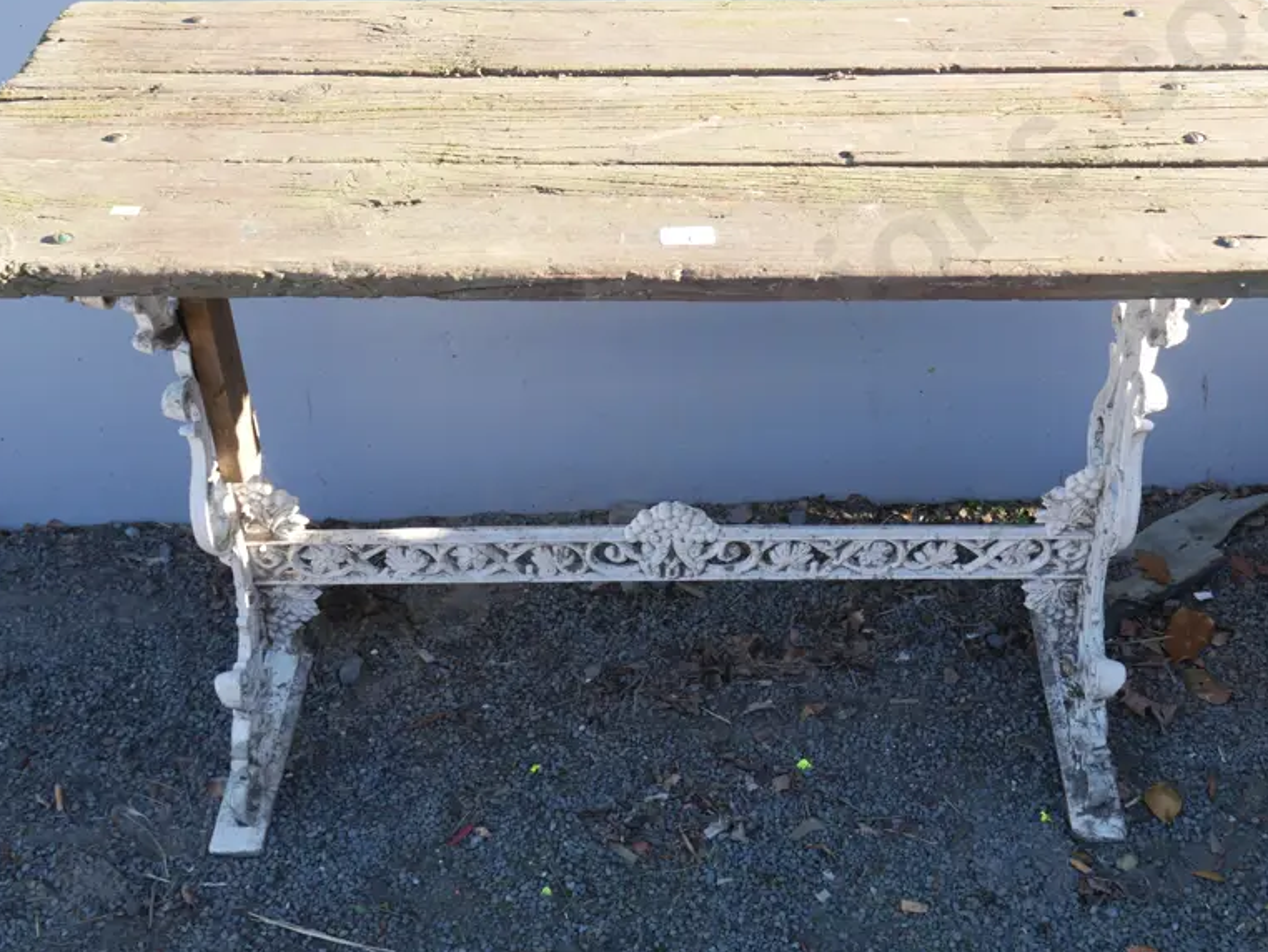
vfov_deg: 33.6
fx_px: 1576
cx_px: 712
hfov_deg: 43.8
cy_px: 404
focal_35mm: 43
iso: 200
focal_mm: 16
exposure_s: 1/125
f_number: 4.5
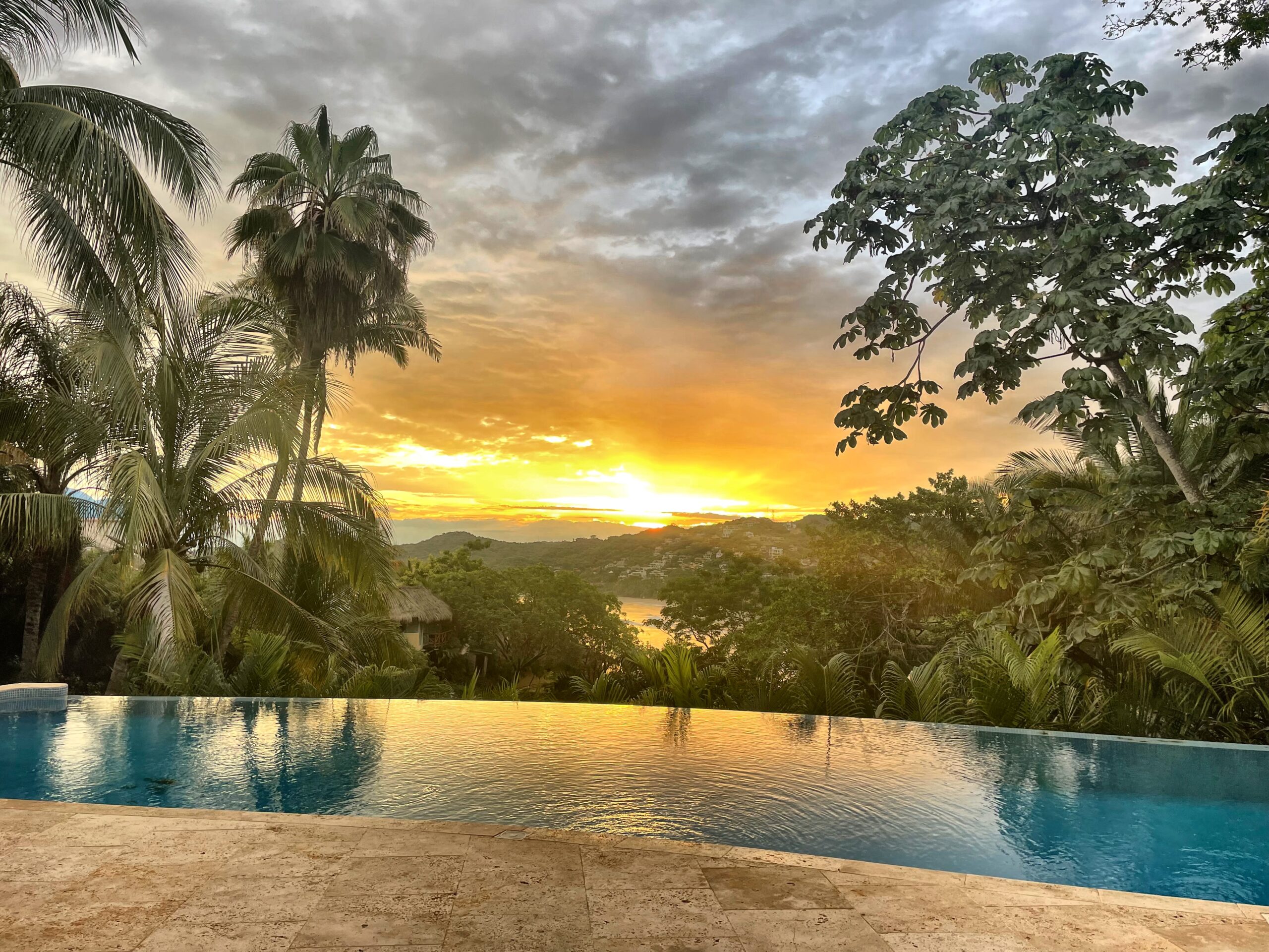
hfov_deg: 67.3
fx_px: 953
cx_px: 634
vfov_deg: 53.1
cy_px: 476
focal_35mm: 26
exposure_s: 1/121
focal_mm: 4.2
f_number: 1.6
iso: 32
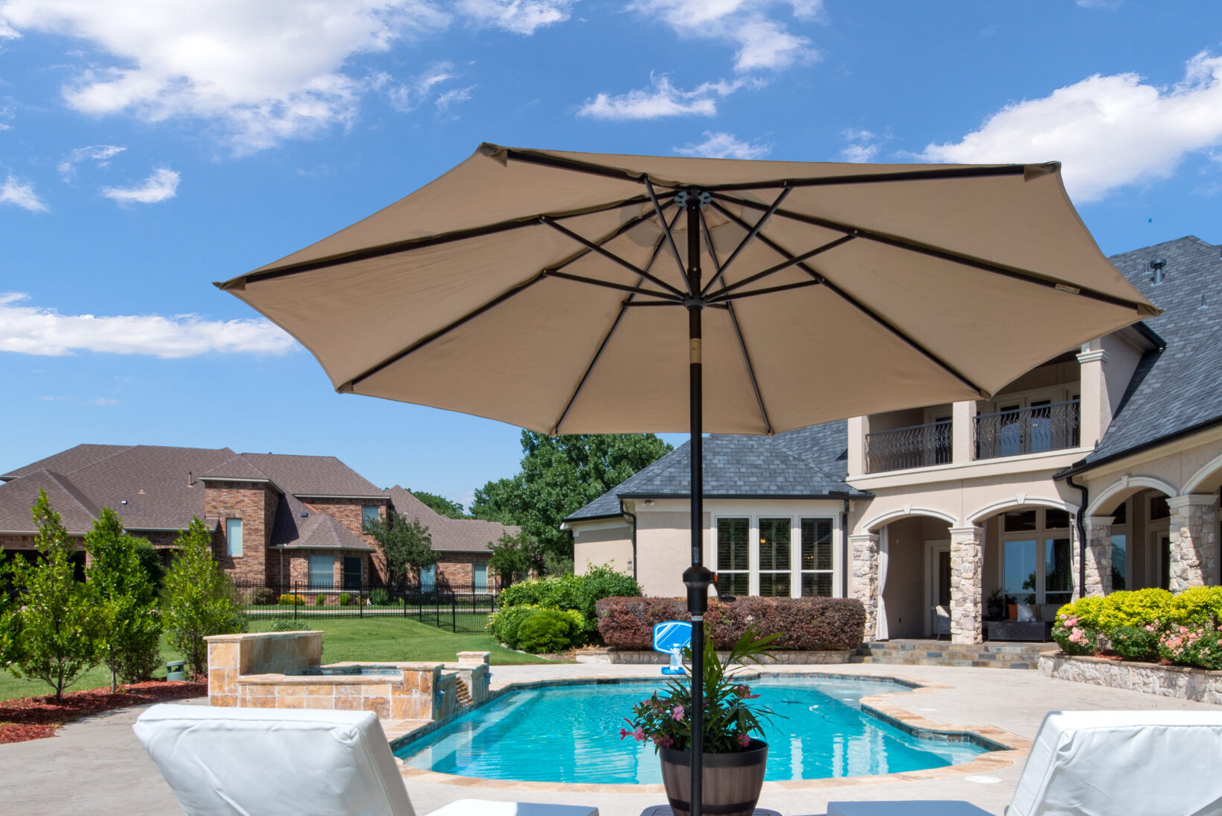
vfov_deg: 49.3
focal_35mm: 25
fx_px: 849
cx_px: 698
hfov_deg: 71.1
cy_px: 612
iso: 200
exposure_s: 1/50
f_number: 22
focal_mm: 16
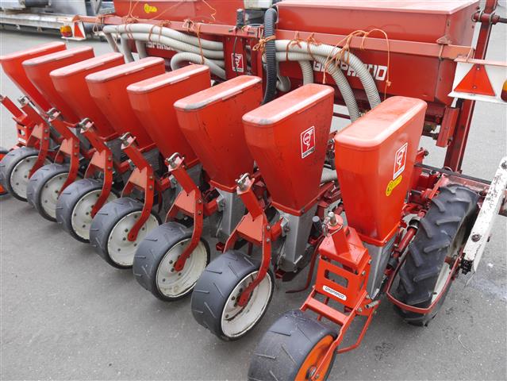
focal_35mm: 28
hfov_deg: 63.4
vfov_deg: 49.8
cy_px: 190
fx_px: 410
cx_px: 254
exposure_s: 1/160
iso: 160
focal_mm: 14
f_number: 4.5
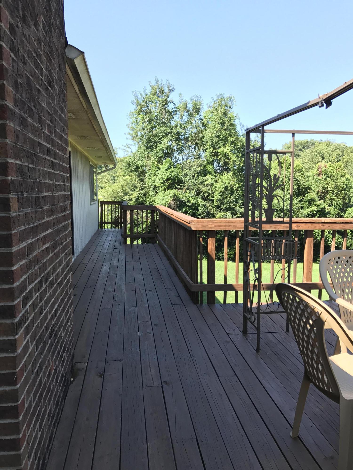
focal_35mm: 28
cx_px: 176
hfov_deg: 49.7
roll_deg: +2.0
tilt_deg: -5.1
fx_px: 381
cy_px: 235
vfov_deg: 63.4
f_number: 1.8
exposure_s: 1/465
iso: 20
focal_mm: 3.99
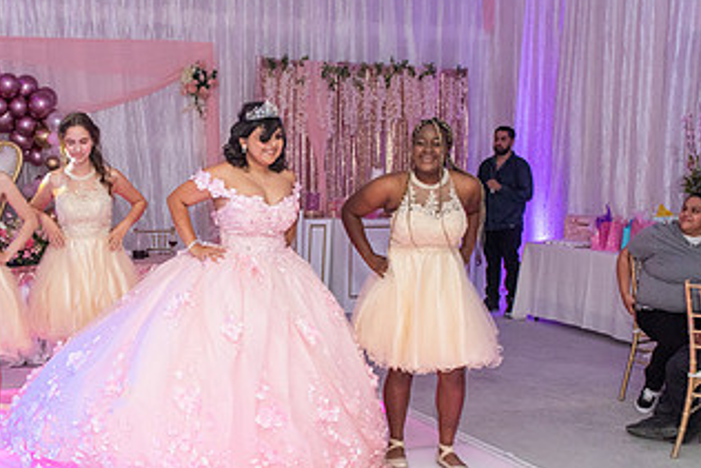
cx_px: 189
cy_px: 276
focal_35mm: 44
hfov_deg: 43.3
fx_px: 857
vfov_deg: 30.5
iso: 1250
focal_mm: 24
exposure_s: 1/160
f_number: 4
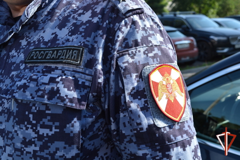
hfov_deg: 45.0
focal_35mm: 44
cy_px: 80
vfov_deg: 30.8
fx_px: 290
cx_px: 120
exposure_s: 1/250
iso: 180
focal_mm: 29
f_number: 8
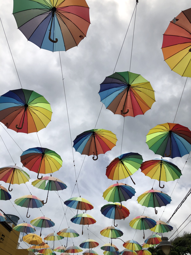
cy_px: 128
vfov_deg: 63.4
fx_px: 206
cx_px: 96
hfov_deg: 49.7
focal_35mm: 28
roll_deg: -1.0
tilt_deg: +41.8
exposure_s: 1/8130
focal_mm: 3.99
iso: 25
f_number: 1.8
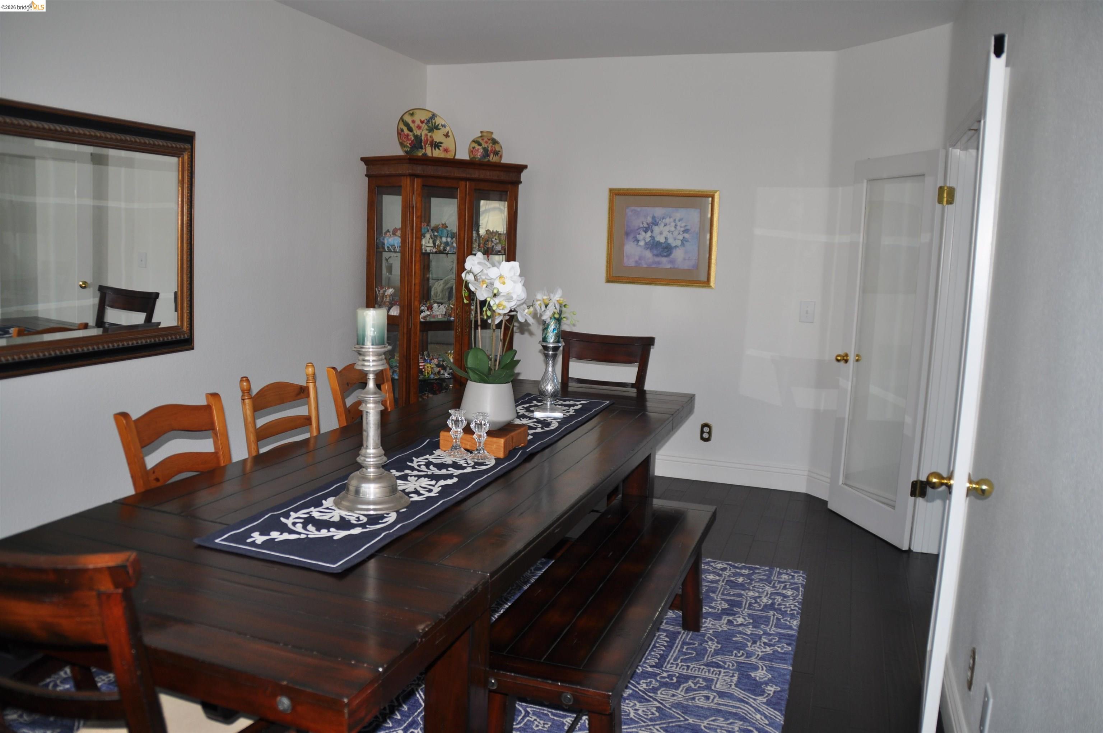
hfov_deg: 67.4
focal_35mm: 27
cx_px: 552
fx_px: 826
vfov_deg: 47.8
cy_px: 366
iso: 200
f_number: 3.5
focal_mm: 18
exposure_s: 1/60
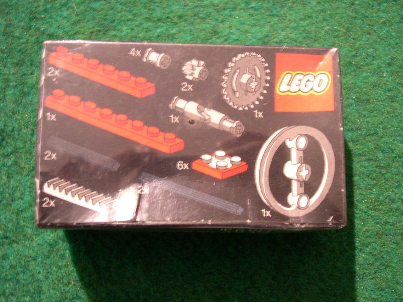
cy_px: 151
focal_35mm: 38
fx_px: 442
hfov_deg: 49.0
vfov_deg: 37.7
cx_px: 202
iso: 278
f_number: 2.8
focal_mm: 8
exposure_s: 1/3.1
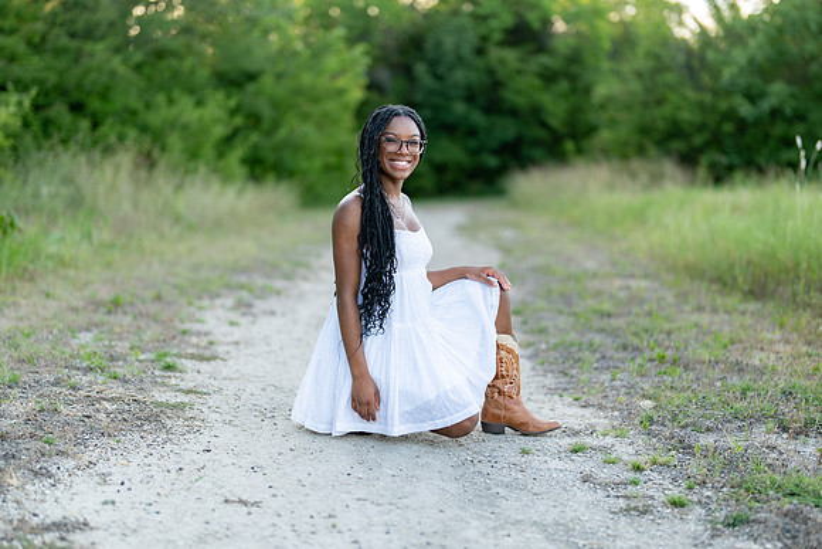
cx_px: 425
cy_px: 278
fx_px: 1360
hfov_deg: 33.6
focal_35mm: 60
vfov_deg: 22.8
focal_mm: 50
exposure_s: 1/800
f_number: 1.2
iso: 100
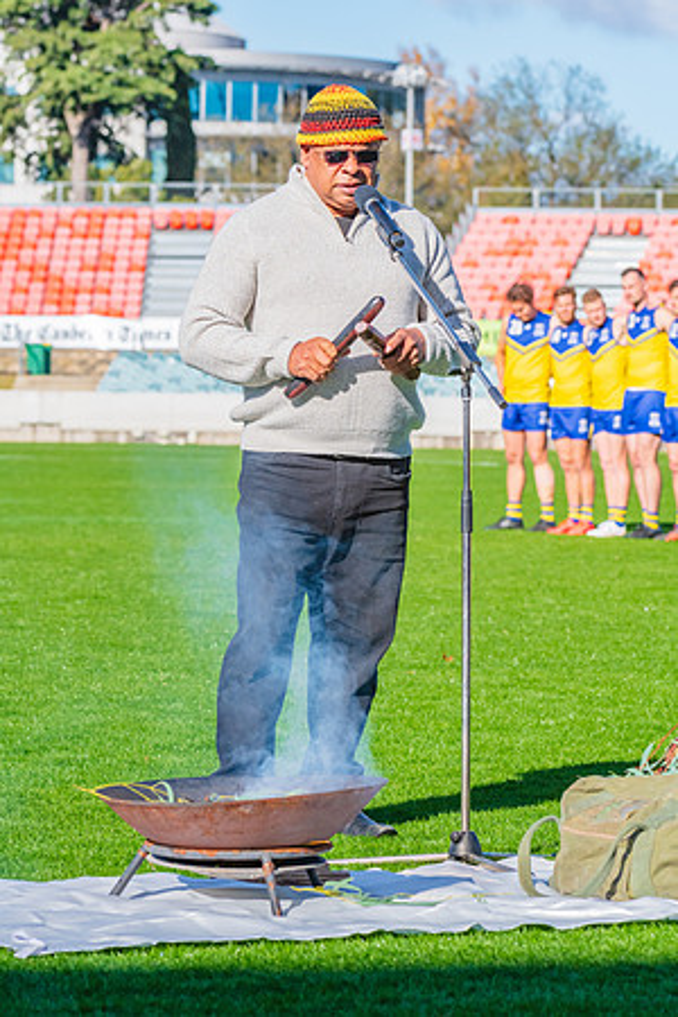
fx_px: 4802
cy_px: 508
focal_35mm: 170
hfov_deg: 8.1
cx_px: 339
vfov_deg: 12.1
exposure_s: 1/1250
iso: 800
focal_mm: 170
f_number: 13
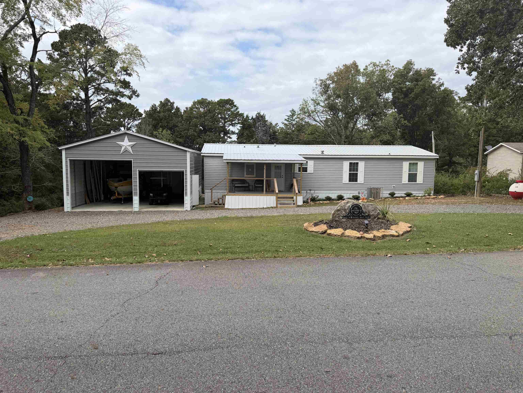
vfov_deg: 56.8
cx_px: 262
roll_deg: -0.8
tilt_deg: -5.6
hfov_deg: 71.6
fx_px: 363
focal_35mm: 24
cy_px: 196
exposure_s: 1/2703
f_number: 1.78
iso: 80
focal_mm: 6.76
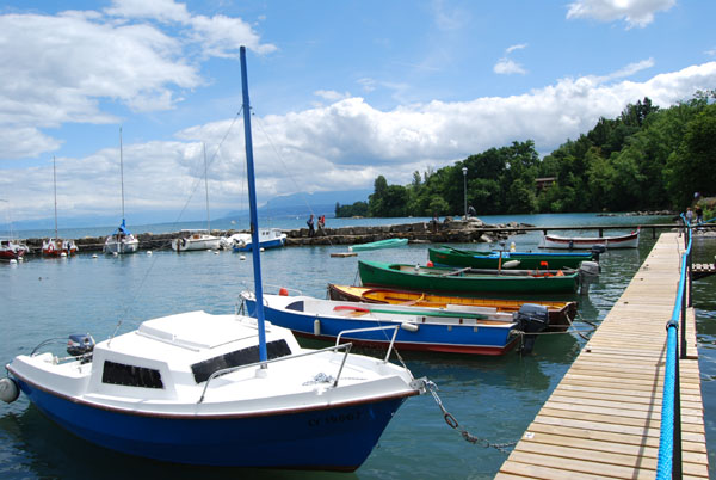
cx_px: 358
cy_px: 240
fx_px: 538
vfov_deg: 48.1
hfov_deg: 67.3
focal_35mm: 27
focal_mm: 18
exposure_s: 1/320
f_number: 9
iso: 100
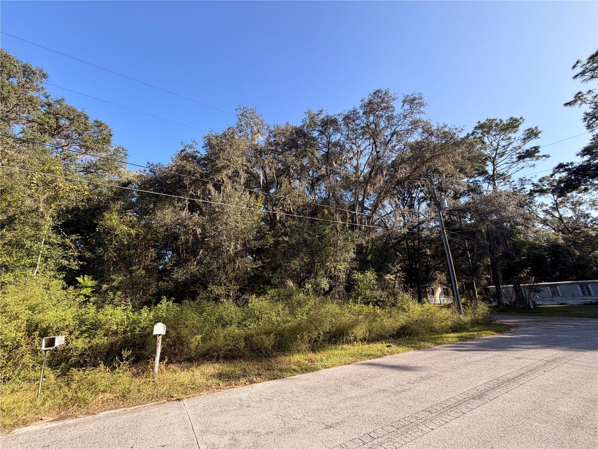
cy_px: 224
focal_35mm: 14
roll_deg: +1.0
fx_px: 242
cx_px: 299
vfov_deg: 85.7
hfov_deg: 102.1
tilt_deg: +17.2
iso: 40
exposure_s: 1/531
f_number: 2.2
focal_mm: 2.22
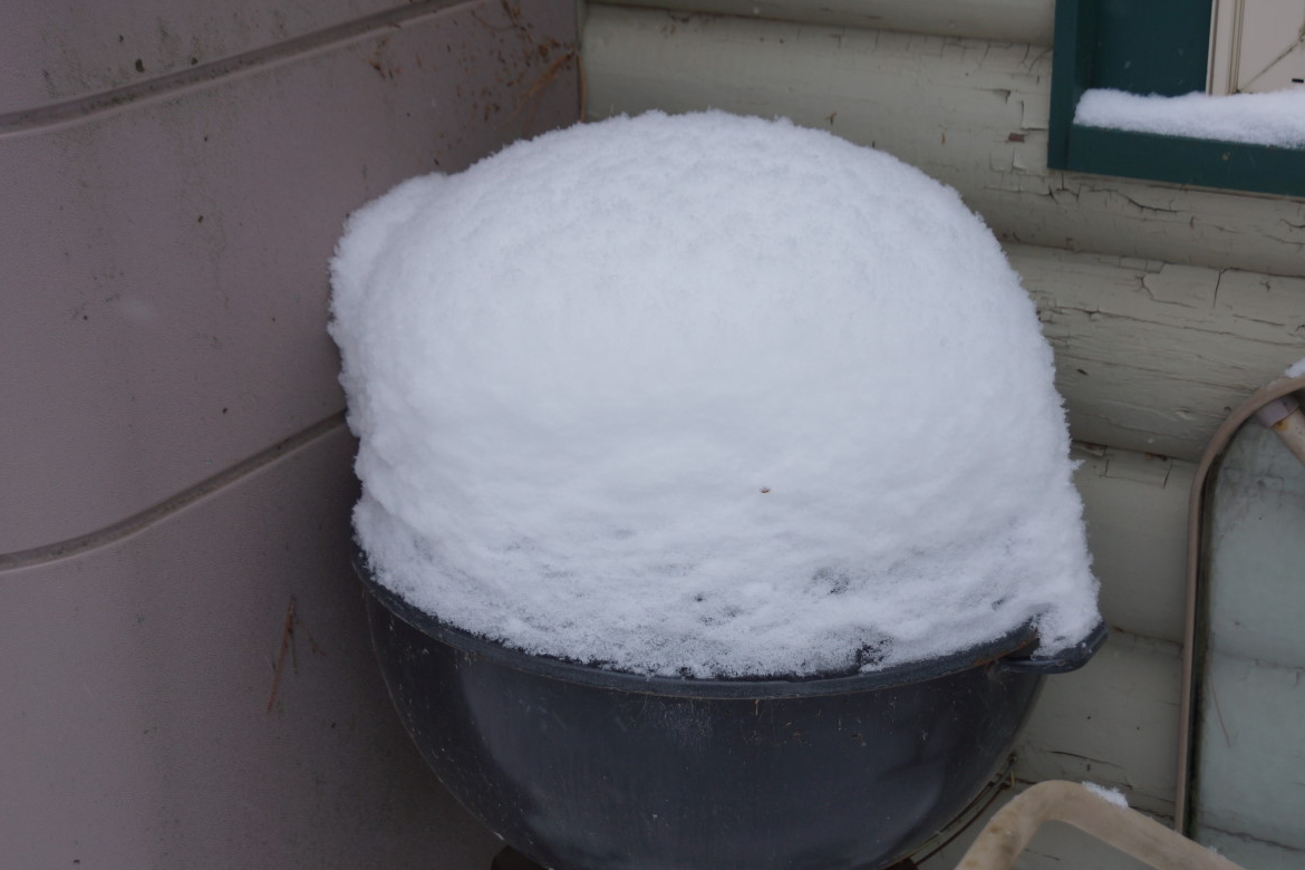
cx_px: 743
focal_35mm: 65
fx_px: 2342
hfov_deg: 31.1
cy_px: 425
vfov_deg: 21.0
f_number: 4.5
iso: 100
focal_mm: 35
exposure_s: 1/80
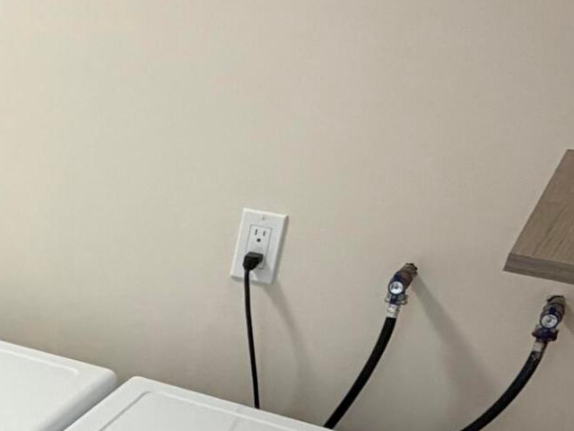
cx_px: -110
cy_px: 464
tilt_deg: -27.9
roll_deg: -2.9
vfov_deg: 22.1
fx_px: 1045
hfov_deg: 27.2
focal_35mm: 63
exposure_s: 1/120
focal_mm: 2.22
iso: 250
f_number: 2.2
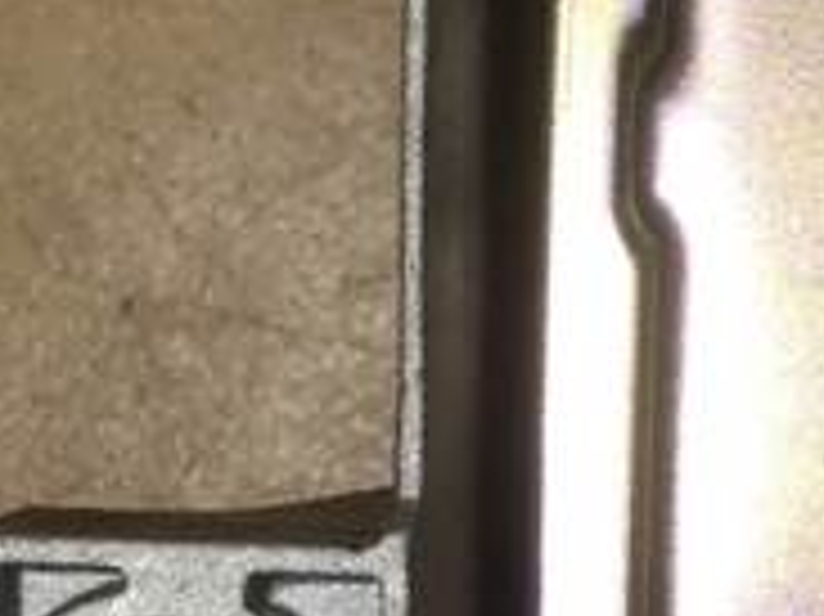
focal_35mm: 98
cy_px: -18
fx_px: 2331
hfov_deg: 16.9
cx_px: 1436
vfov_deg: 14.8
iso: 40
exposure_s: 1/30
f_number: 1.8
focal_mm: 4
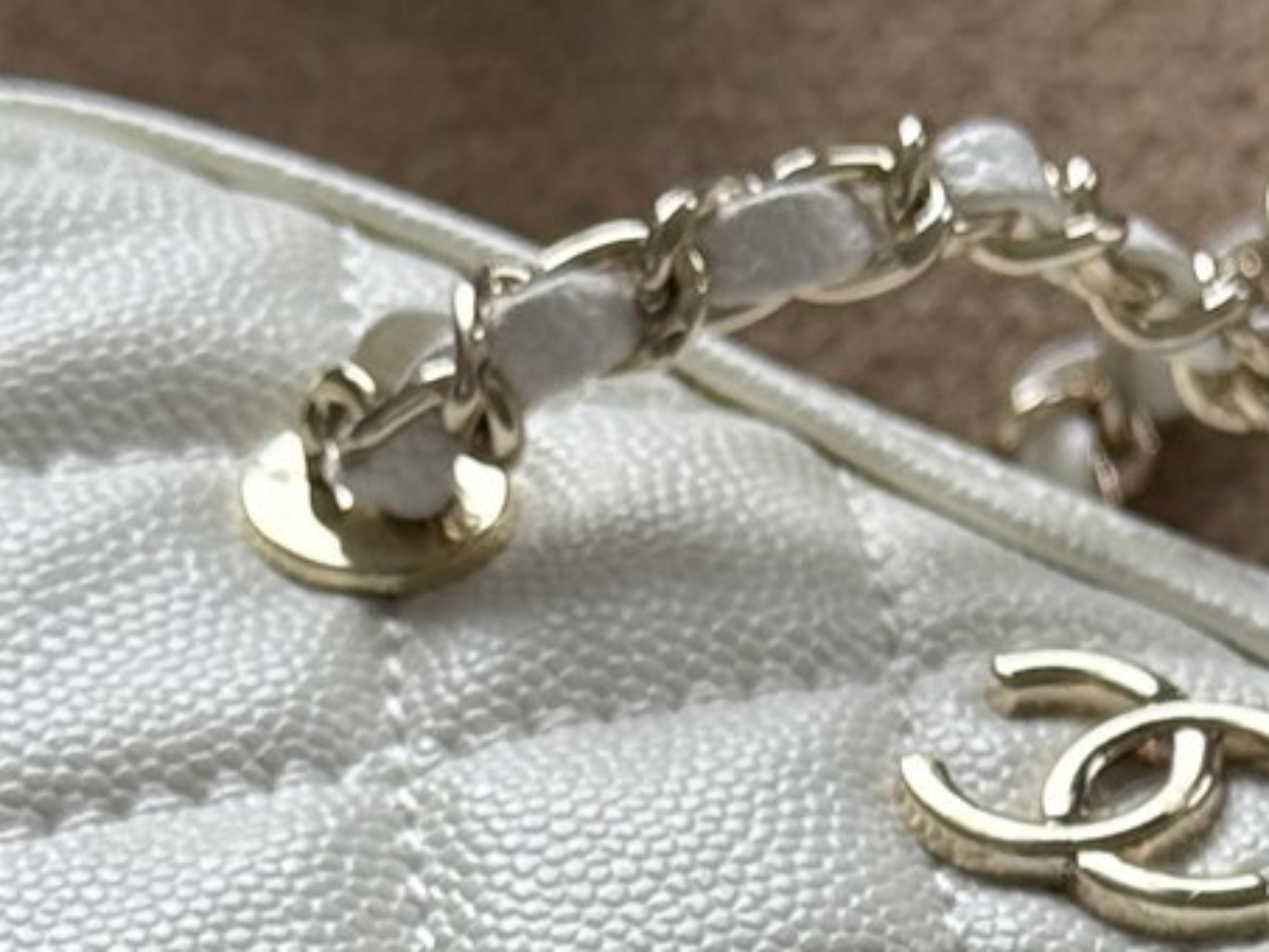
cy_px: 1602
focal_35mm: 212
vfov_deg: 6.9
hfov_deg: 9.2
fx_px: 7774
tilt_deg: -60.8
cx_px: 1558
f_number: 1.78
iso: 64
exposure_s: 1/155
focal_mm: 6.76
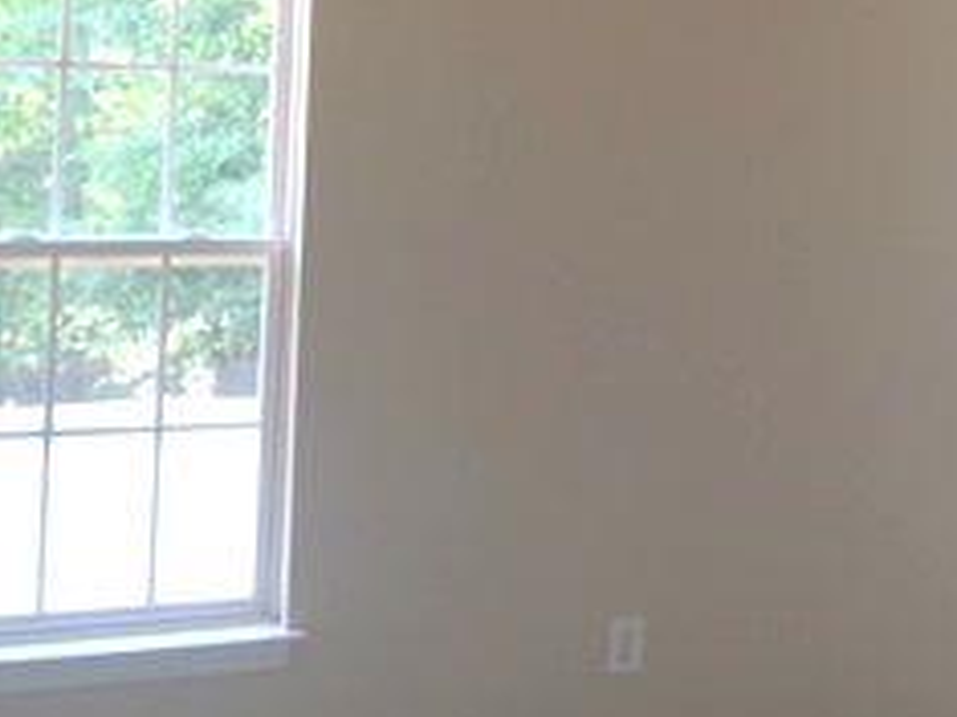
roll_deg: -1.7
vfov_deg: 18.2
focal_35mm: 79
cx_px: 973
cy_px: 24
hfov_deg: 23.6
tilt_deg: +2.3
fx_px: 2183
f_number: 2.2
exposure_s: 1/40
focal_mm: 4.15
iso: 32
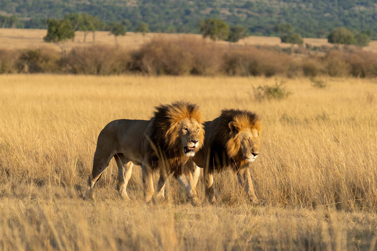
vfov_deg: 5.0
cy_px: 84
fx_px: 2901
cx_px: 216
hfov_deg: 7.4
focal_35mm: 277
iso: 320
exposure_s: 1/1000
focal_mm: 200
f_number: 5.6
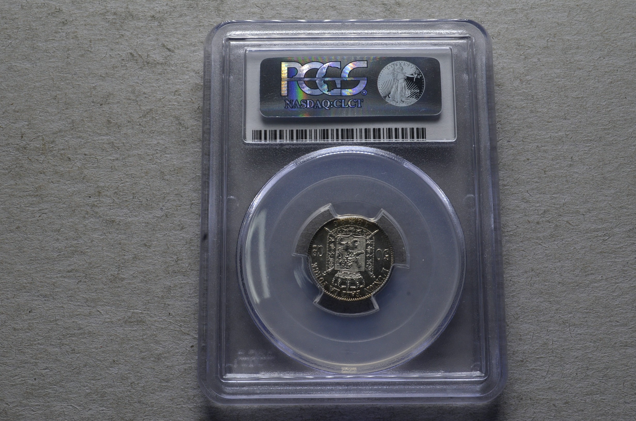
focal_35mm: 51
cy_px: 210
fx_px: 899
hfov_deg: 39.0
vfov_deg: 26.4
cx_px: 318
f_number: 14
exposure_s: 1/250
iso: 400
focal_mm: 34
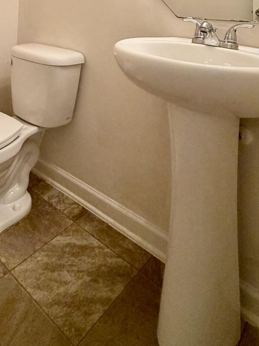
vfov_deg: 47.8
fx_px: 299
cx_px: 77
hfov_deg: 45.7
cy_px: -11
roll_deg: -1.5
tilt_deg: +2.1
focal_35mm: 30
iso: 250
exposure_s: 1/60
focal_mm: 2.22
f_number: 2.2
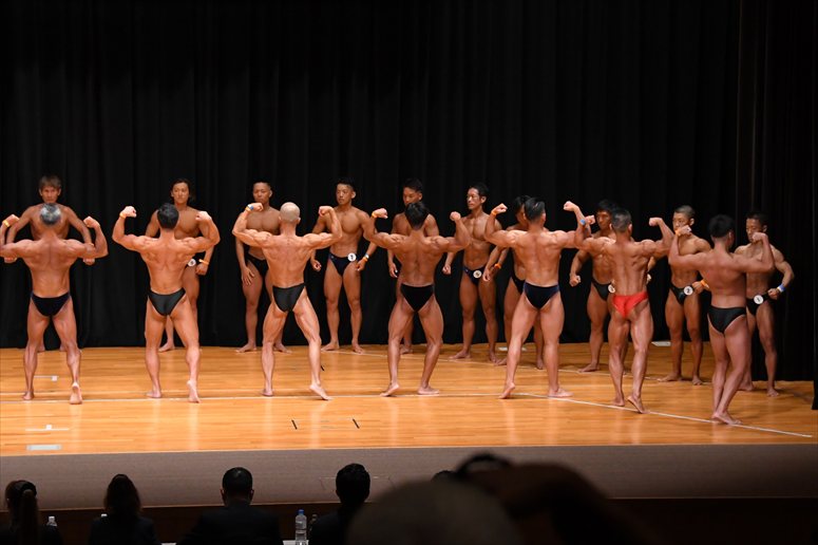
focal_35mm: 117
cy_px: 272
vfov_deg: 11.7
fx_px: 2657
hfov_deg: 17.5
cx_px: 409
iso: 4000
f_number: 5.6
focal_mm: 78
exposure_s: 1/400
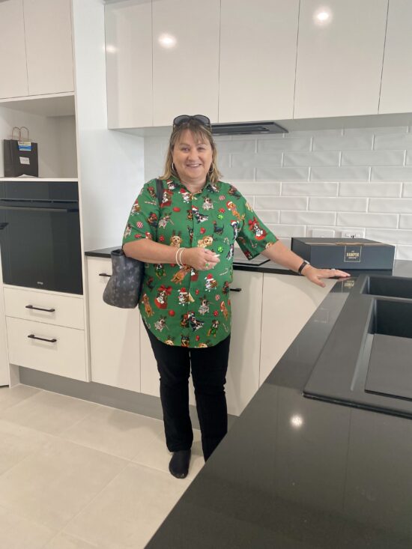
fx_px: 412
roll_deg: -2.1
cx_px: 206
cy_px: 274
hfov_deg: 53.1
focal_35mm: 26
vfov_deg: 67.3
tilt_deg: -10.9
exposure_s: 1/50
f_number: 1.8
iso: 64
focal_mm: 4.25
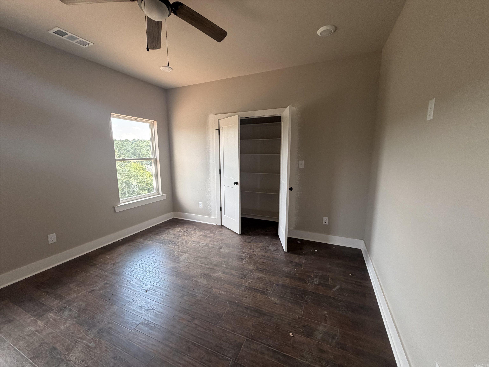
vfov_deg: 85.7
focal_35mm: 14
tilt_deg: -6.9
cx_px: 244
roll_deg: +1.1
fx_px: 198
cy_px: 184
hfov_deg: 102.1
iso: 200
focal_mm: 2.22
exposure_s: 1/121
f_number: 2.2
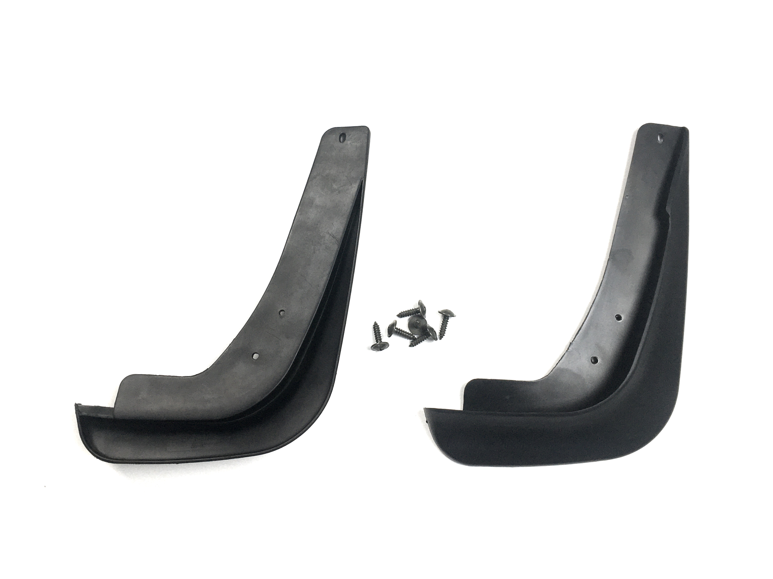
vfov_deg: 48.2
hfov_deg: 61.7
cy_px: 290
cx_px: 386
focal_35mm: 29
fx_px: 648
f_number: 2.2
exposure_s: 1/100
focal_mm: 4.15
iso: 32
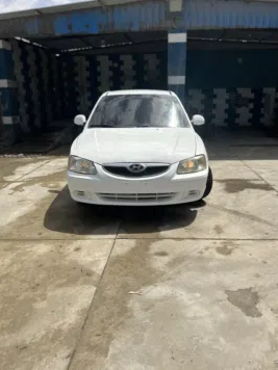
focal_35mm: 27
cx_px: 141
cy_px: 183
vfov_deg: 65.3
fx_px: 289
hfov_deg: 51.4
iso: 80
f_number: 1.78
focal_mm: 6.86
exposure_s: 1/8197
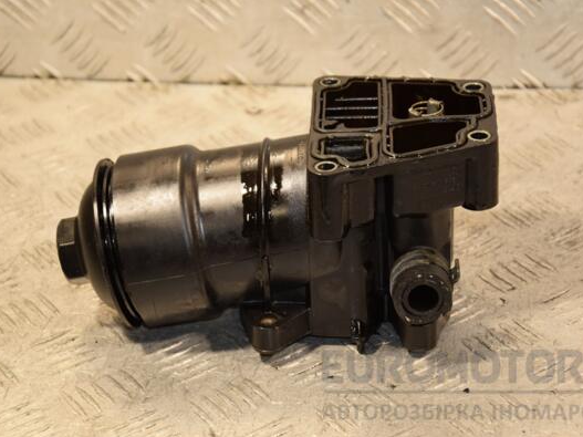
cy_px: 219
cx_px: 301
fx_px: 1936
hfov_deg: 17.1
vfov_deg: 12.9
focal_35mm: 115
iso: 800
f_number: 5.3
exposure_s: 1/125
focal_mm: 70
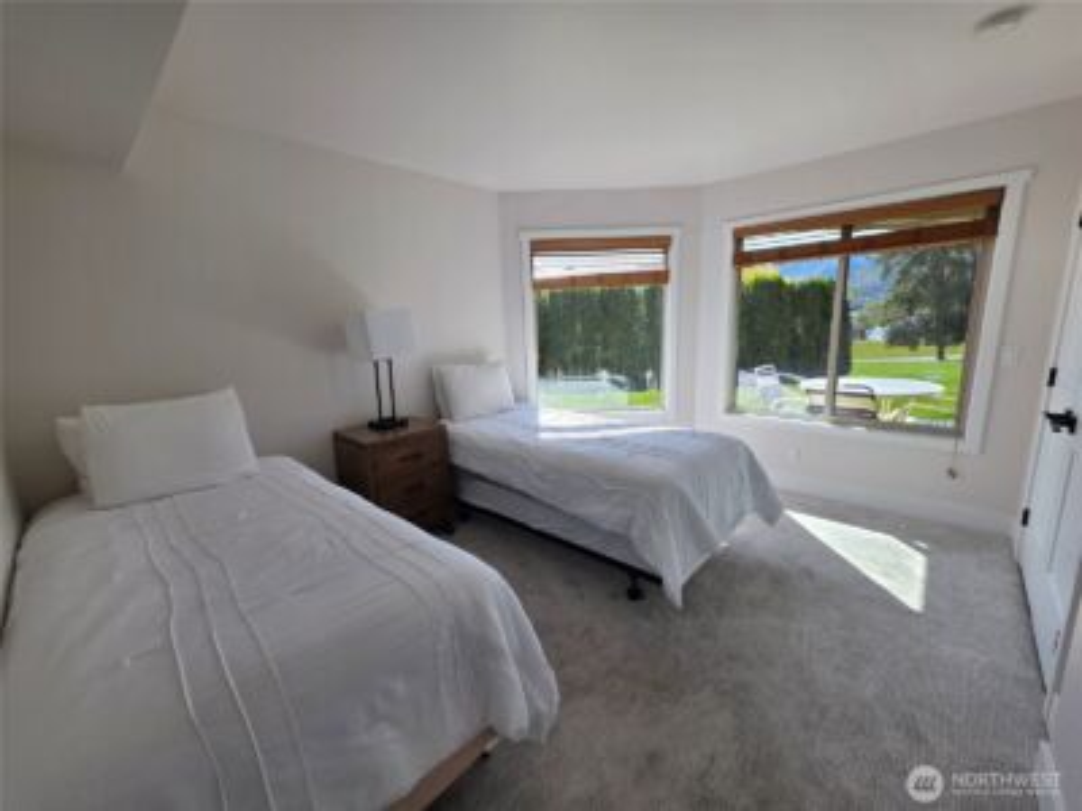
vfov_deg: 89.9
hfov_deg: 106.2
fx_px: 406
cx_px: 541
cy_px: 406
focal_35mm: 13
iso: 40
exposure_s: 1/468
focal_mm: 2.2
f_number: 1.9
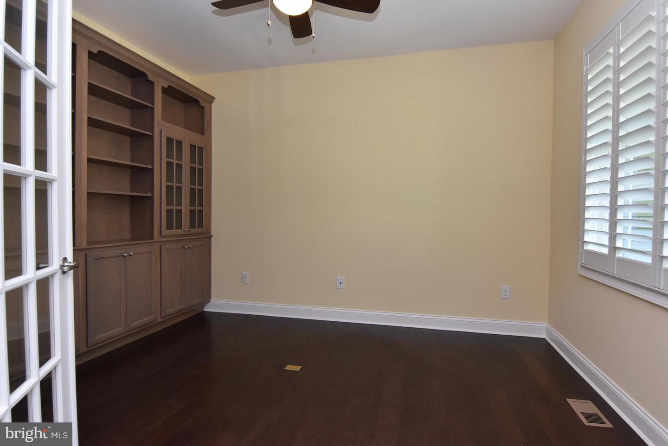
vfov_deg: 67.5
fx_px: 334
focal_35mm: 18
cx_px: 334
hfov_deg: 90.0
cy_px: 223
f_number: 8
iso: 800
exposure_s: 1/50
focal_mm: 12
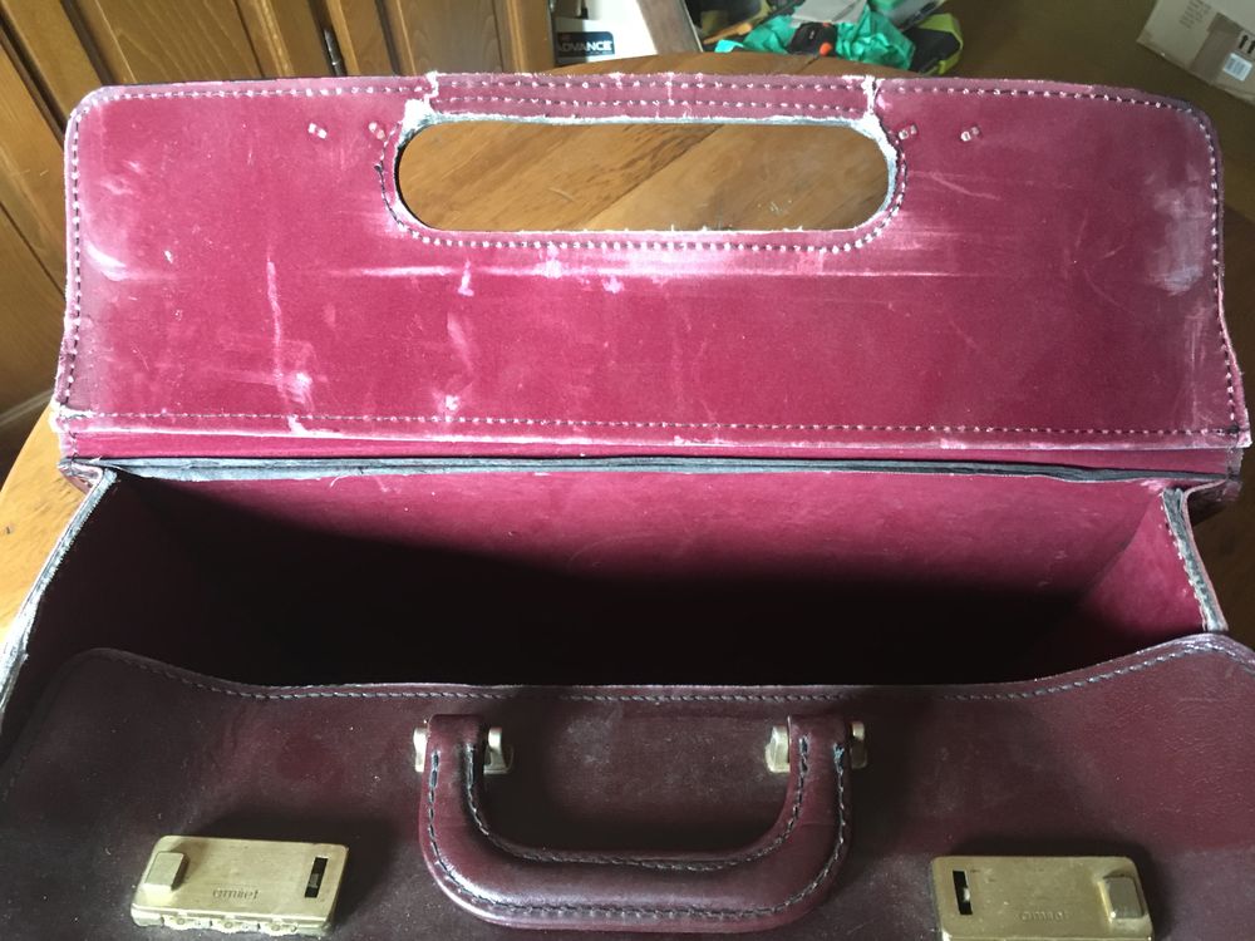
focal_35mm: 29
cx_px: 628
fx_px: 1051
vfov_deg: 48.2
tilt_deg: -58.3
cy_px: 470
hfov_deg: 61.7
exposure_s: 1/17
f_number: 2.2
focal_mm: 4.15
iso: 400
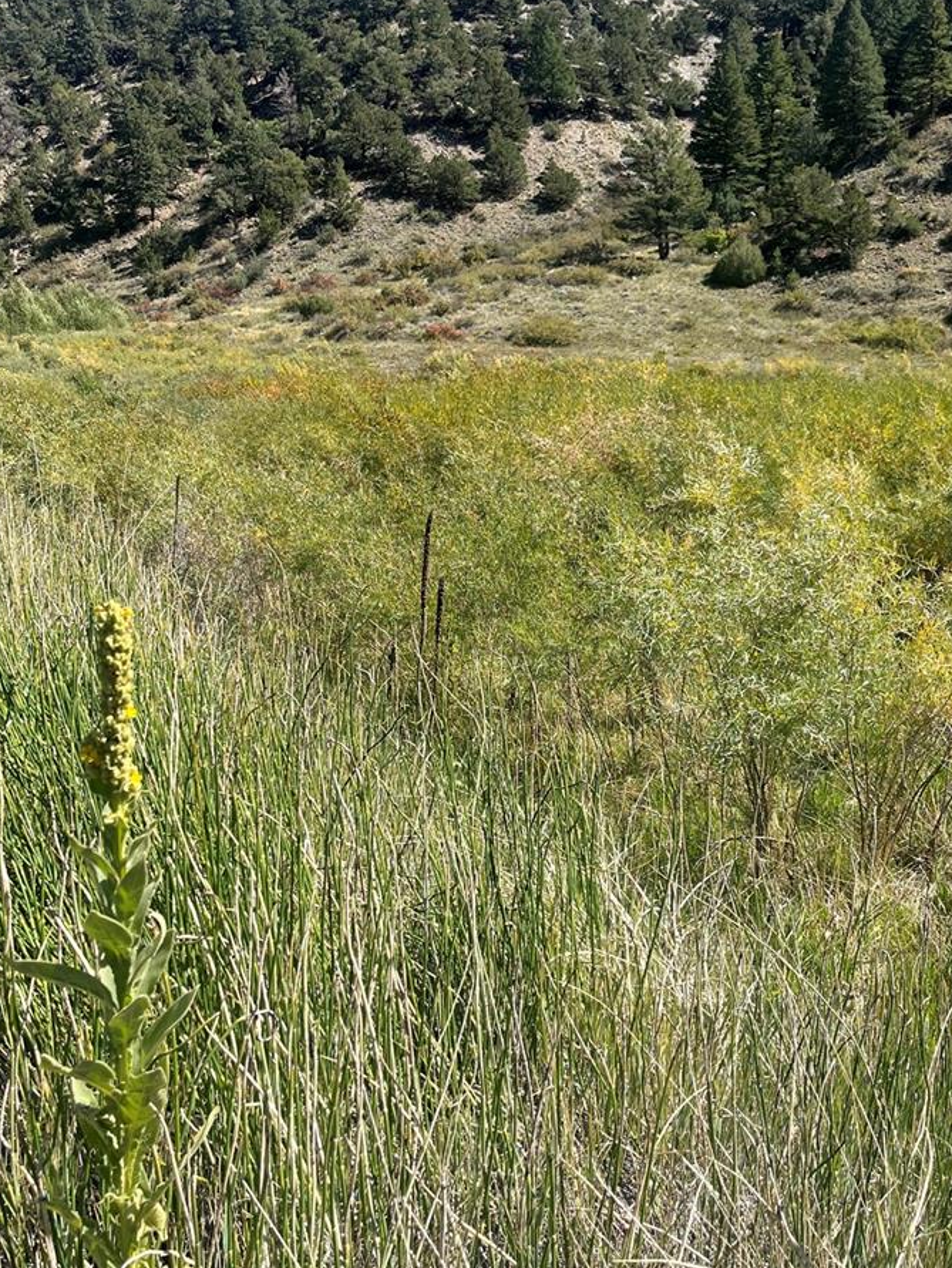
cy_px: 574
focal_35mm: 35
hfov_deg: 40.5
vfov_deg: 52.5
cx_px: 579
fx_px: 1282
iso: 50
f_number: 1.6
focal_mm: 5.1
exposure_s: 1/2137
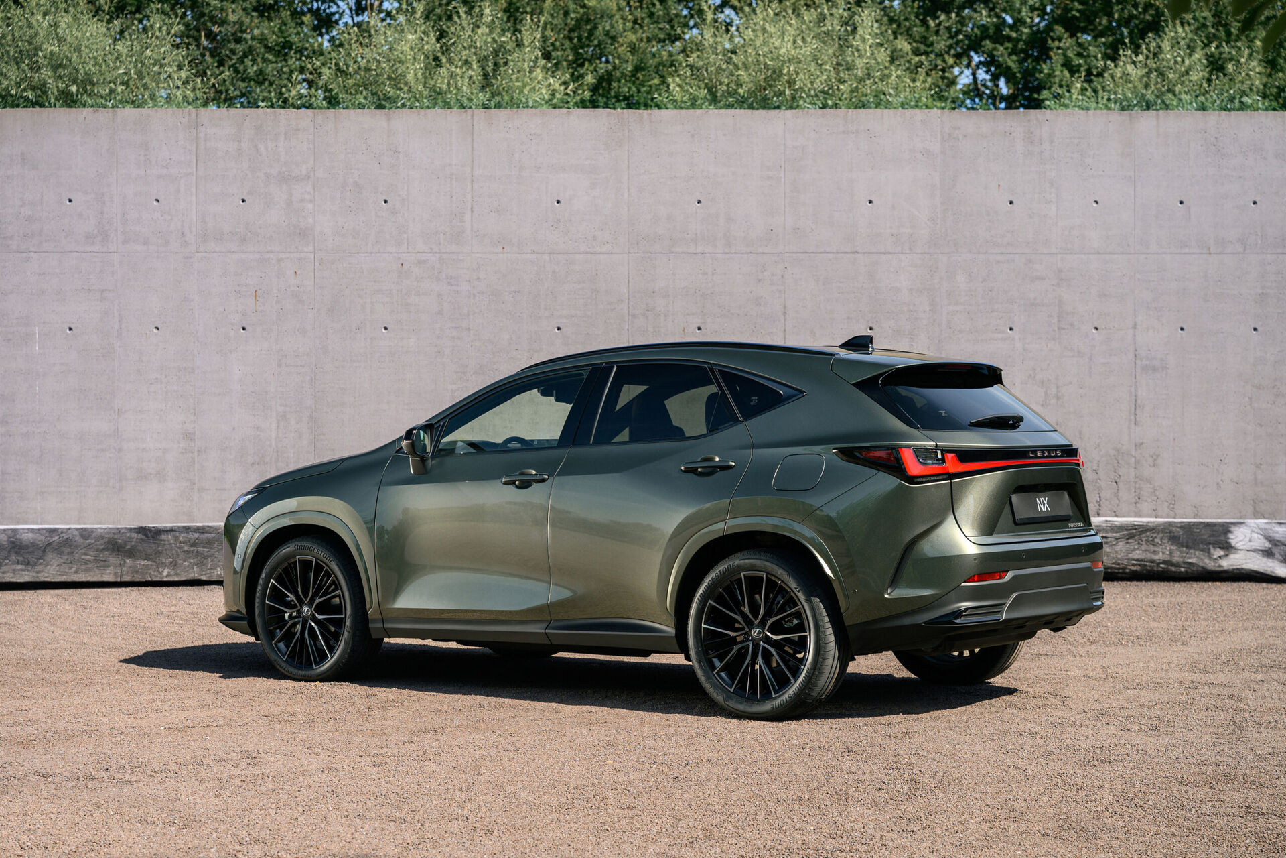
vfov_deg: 20.3
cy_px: 429
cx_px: 643
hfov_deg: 30.1
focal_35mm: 67
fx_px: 2393
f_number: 5
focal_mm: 67
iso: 160
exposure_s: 1/500
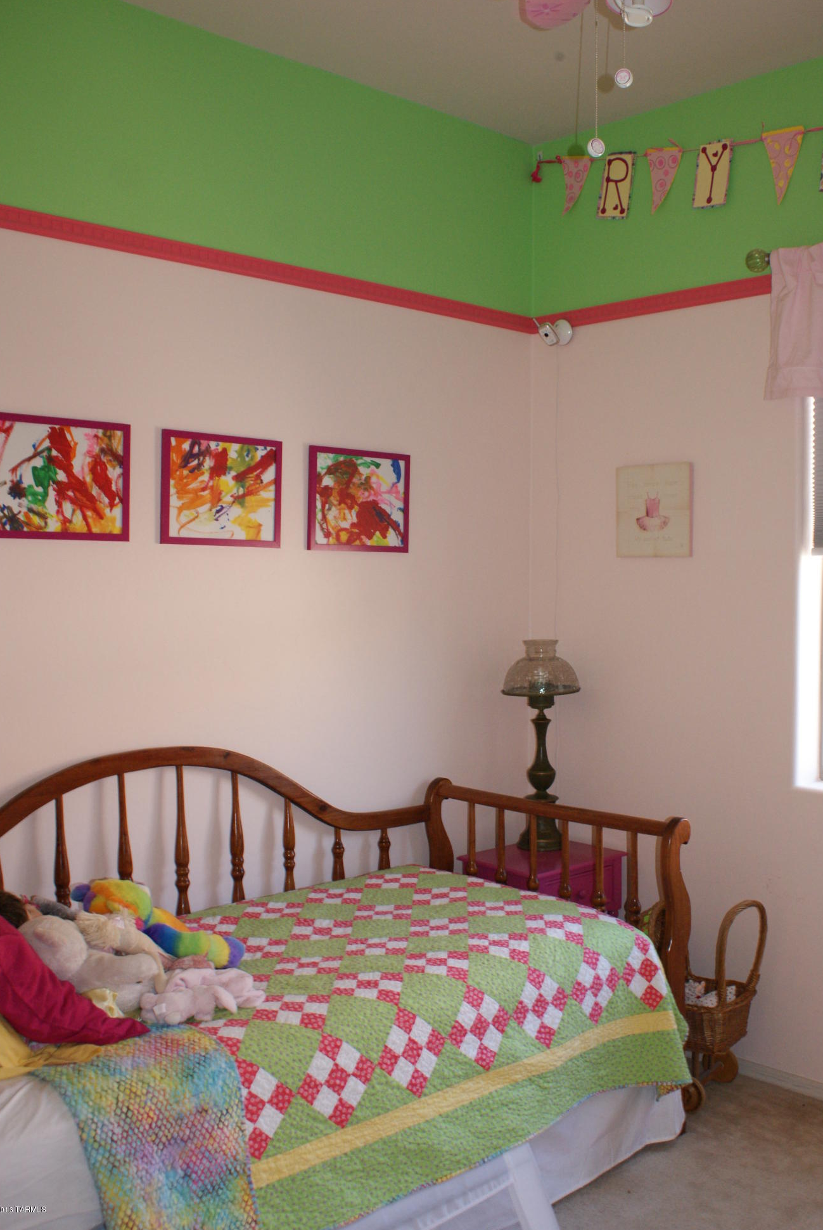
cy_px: 615
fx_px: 1162
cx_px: 410
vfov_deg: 55.7
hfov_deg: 39.0
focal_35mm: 34
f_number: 5.6
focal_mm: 22
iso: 400
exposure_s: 1/60
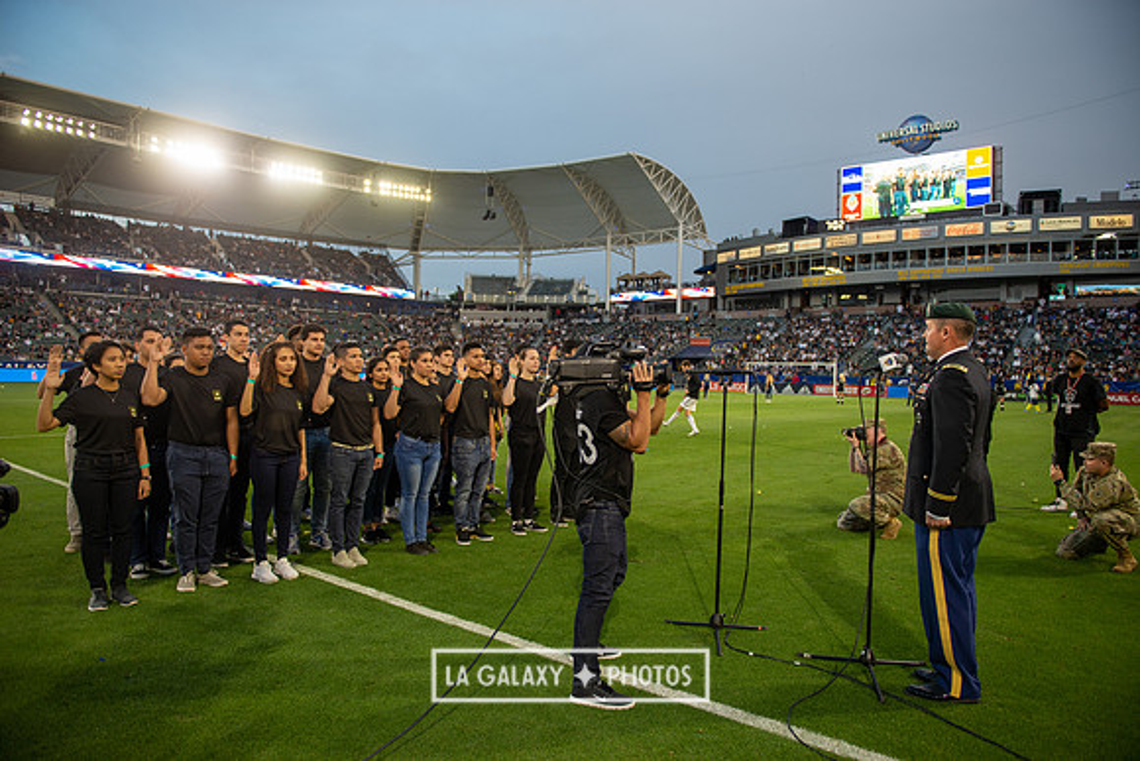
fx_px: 760
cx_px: 570
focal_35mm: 24
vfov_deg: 53.2
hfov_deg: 73.7
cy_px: 380
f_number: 2.8
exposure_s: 1/500
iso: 400
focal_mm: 24
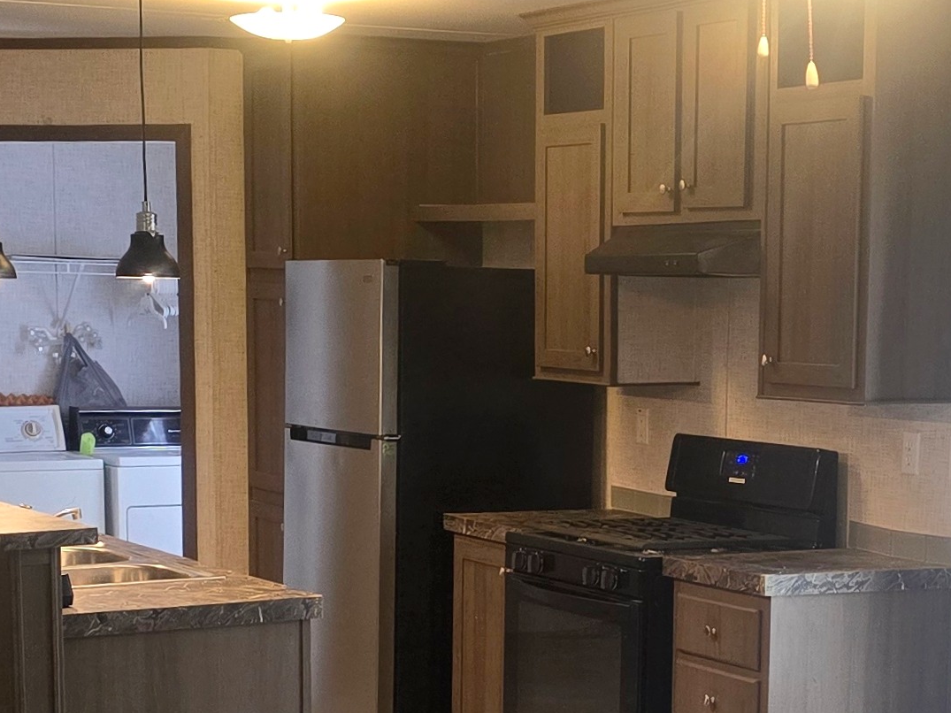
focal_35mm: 83
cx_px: 622
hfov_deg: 23.5
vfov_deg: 17.6
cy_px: 603
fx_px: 2280
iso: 320
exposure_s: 1/120
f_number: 1.7
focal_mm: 6.3
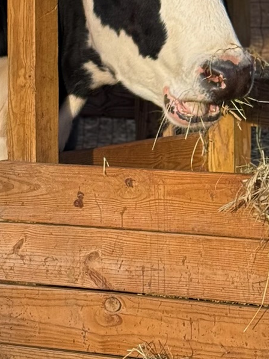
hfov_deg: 8.9
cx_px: 316
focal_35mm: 165
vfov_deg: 11.7
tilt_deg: +2.5
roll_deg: +0.6
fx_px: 1710
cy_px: -101
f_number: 1.78
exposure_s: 1/611
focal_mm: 6.76
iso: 64
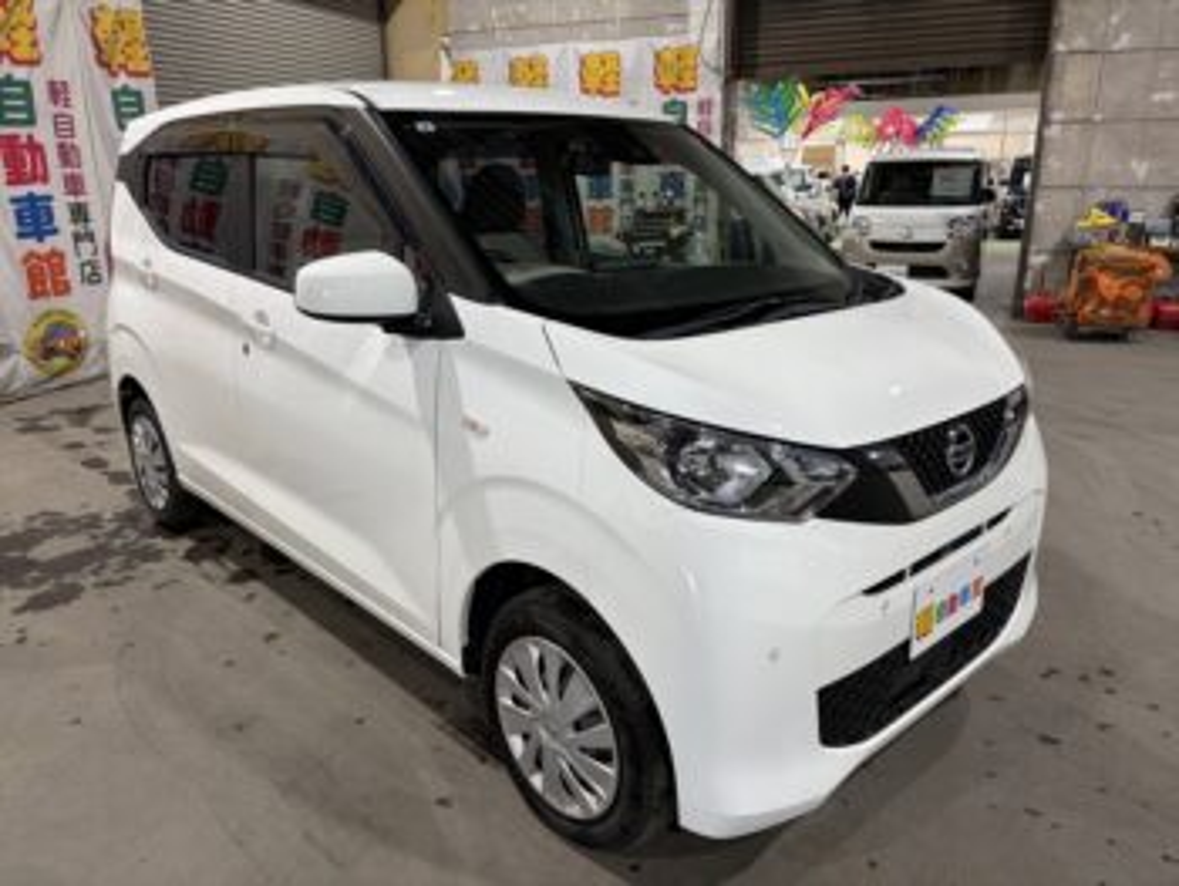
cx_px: 590
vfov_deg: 53.1
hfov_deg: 67.3
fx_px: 886
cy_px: 443
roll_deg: +1.8
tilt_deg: -15.7
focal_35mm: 26
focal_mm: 5.96
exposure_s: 1/100
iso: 100
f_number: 1.6
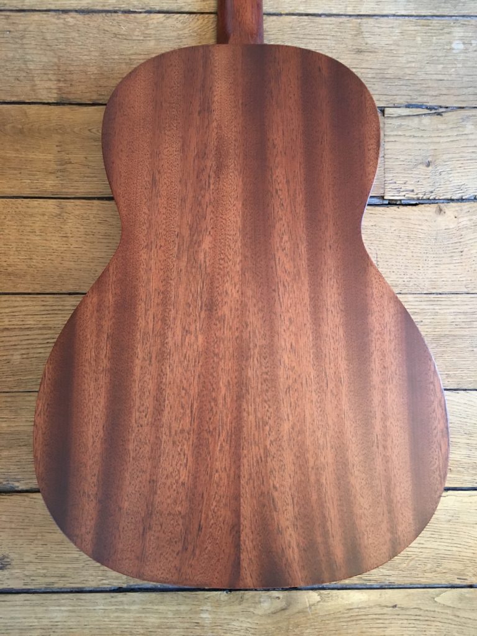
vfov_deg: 61.7
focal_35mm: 29
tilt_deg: -86.9
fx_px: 533
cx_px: 238
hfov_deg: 48.2
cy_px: 318
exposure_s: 1/33
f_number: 2.2
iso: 200
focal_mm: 4.15
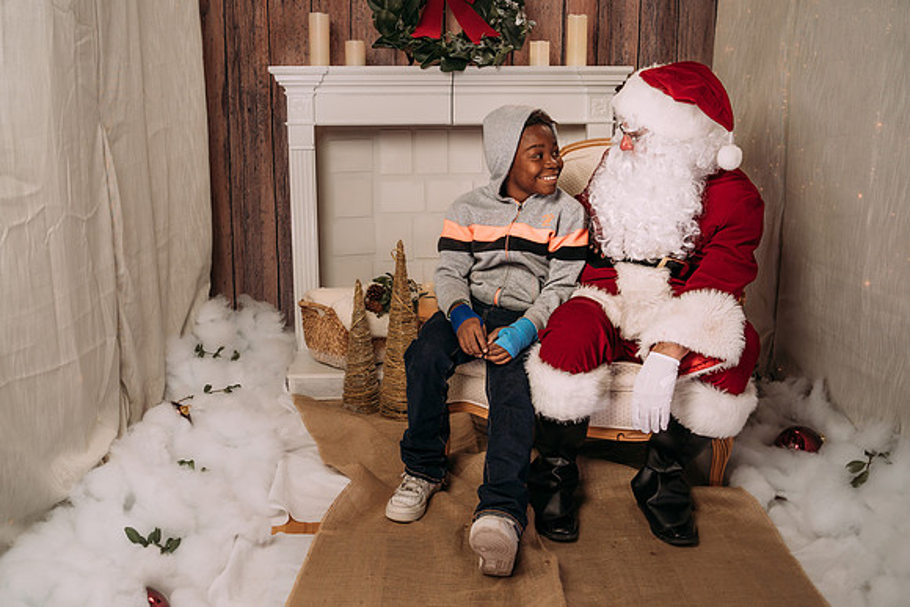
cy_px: 303
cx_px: 441
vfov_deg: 34.4
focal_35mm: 39
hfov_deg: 49.8
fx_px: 981
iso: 100
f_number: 5.6
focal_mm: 35
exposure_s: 1/100
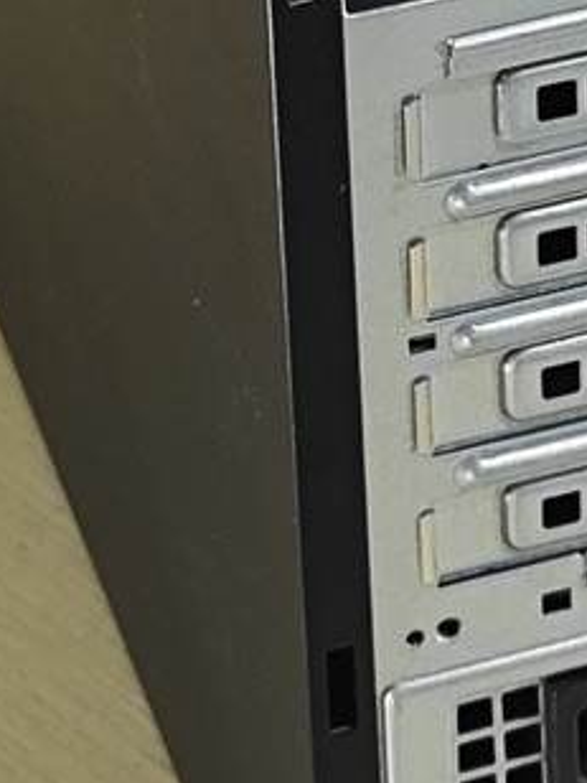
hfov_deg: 13.1
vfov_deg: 16.3
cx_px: 793
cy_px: -419
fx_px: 2464
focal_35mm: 109
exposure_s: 1/120
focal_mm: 5.89
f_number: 1.89
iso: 165
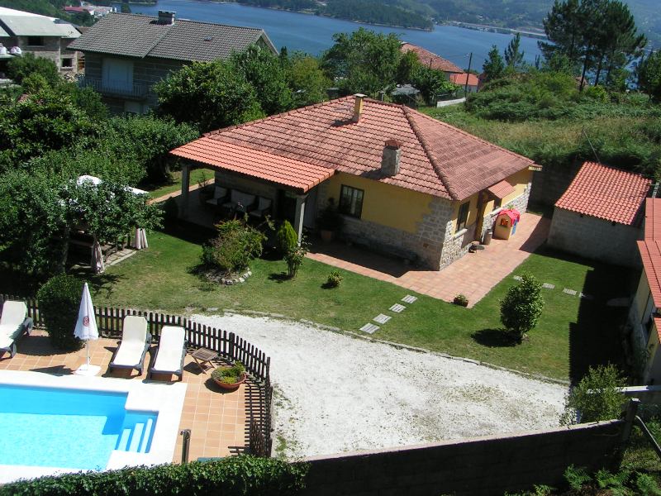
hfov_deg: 49.0
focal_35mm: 38
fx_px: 726
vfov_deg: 37.7
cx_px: 330
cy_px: 248
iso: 50
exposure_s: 1/400
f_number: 5.6
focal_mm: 5.8
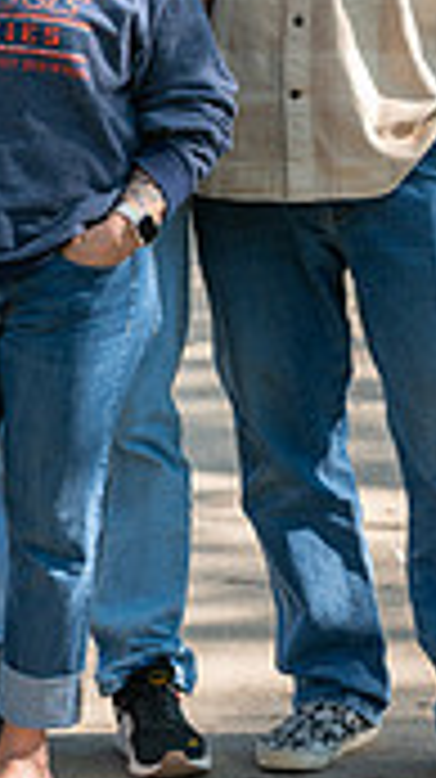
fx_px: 4821
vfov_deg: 9.1
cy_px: -90
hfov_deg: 5.2
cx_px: 222
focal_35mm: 234
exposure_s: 1/320
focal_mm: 86
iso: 250
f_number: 4
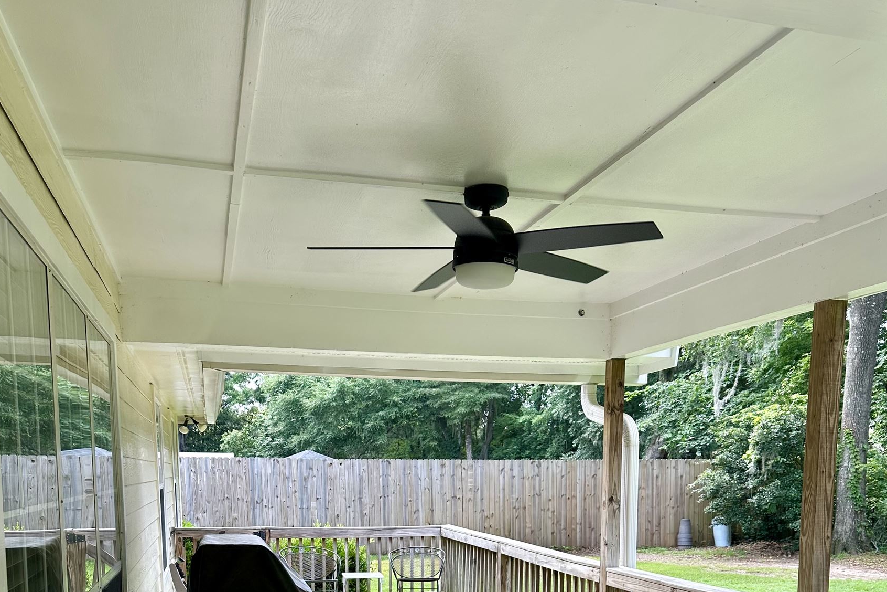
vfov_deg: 35.7
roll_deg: -0.5
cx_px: 446
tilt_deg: -7.0
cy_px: 569
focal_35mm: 34
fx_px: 838
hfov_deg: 55.8
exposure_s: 1/541
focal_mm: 6.86
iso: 80
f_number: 1.78
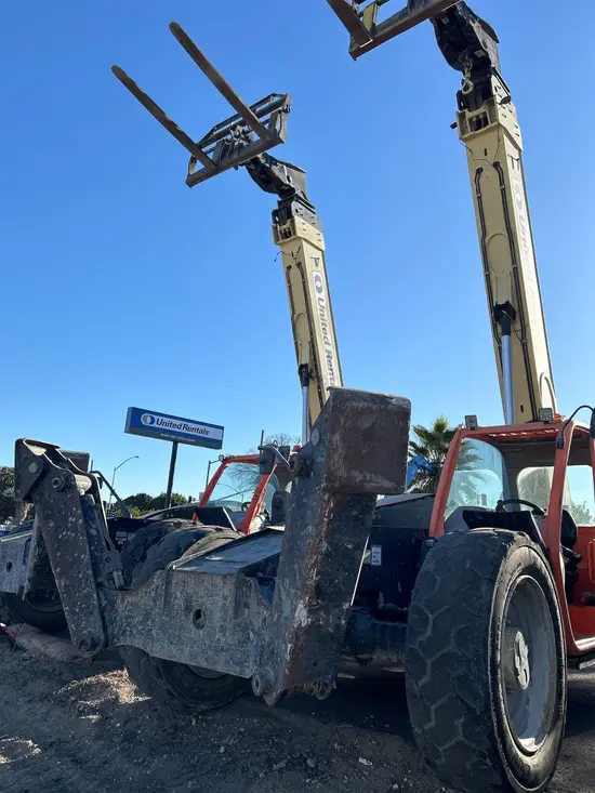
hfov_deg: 53.1
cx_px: 298
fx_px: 596
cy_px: 396
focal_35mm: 26
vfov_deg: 67.3
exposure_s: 1/2994
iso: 50
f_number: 1.5
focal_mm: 5.7
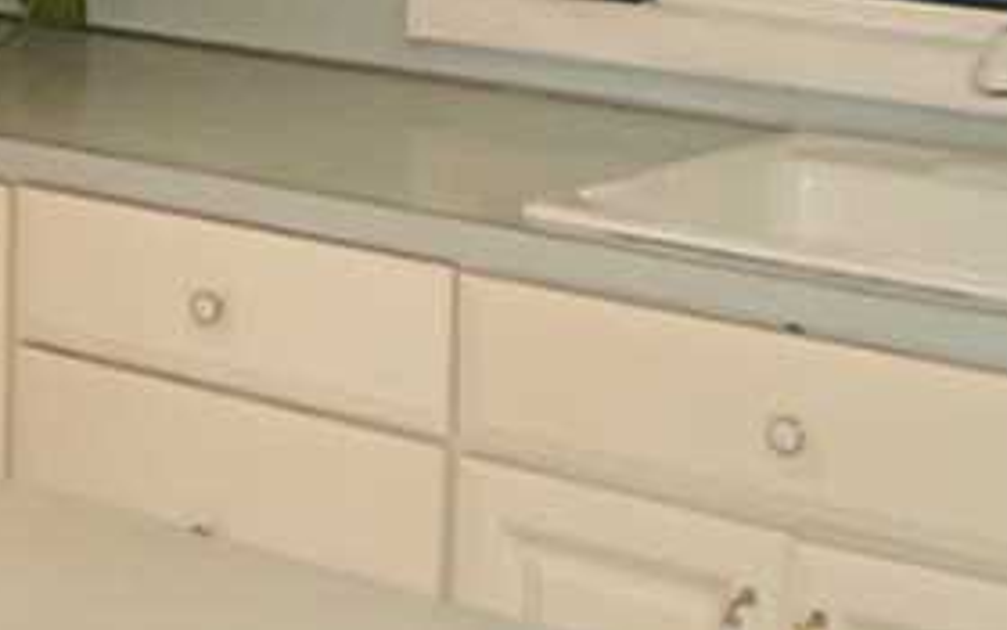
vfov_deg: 11.7
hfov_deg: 18.3
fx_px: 2991
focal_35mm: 109
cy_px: -198
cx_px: -144
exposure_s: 1/30
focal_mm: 6.3
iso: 125
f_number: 3.1
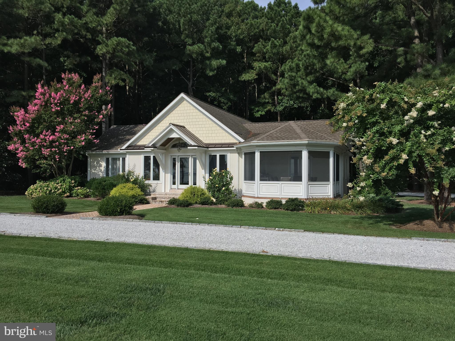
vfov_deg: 48.2
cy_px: 170
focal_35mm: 29
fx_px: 381
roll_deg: -0.8
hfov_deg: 61.7
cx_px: 228
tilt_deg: +2.1
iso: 25
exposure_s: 1/2564
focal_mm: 4.15
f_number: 2.2
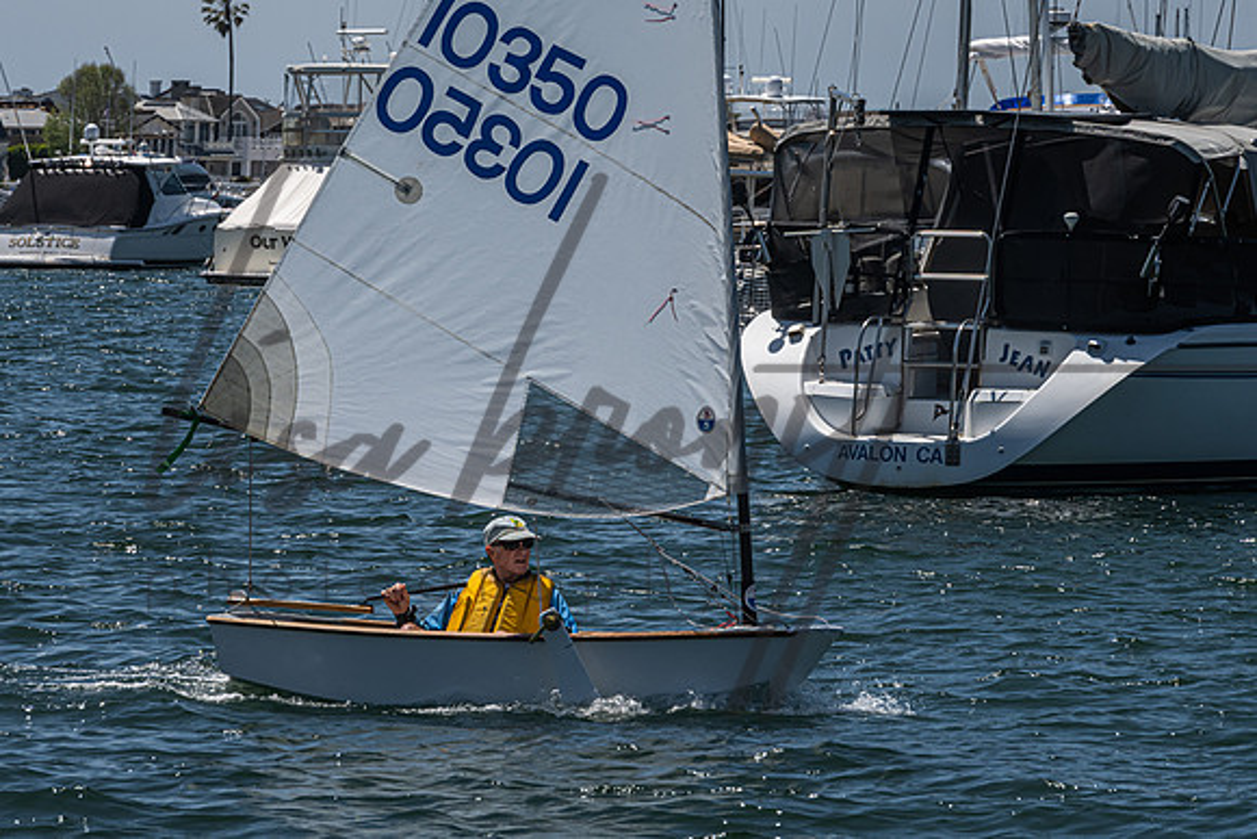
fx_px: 9125
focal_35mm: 261
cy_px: 371
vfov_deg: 5.3
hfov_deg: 7.9
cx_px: 580
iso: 250
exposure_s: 1/500
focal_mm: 200
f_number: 18
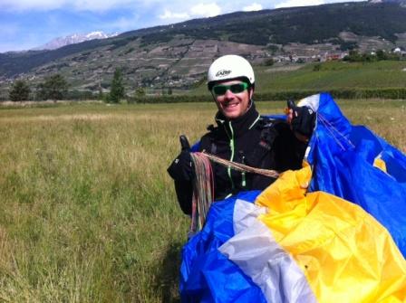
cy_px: 152
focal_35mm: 35
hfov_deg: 52.7
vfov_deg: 40.6
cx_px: 203
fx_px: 410
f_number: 2.8
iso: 80
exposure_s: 1/1207
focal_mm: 3.85
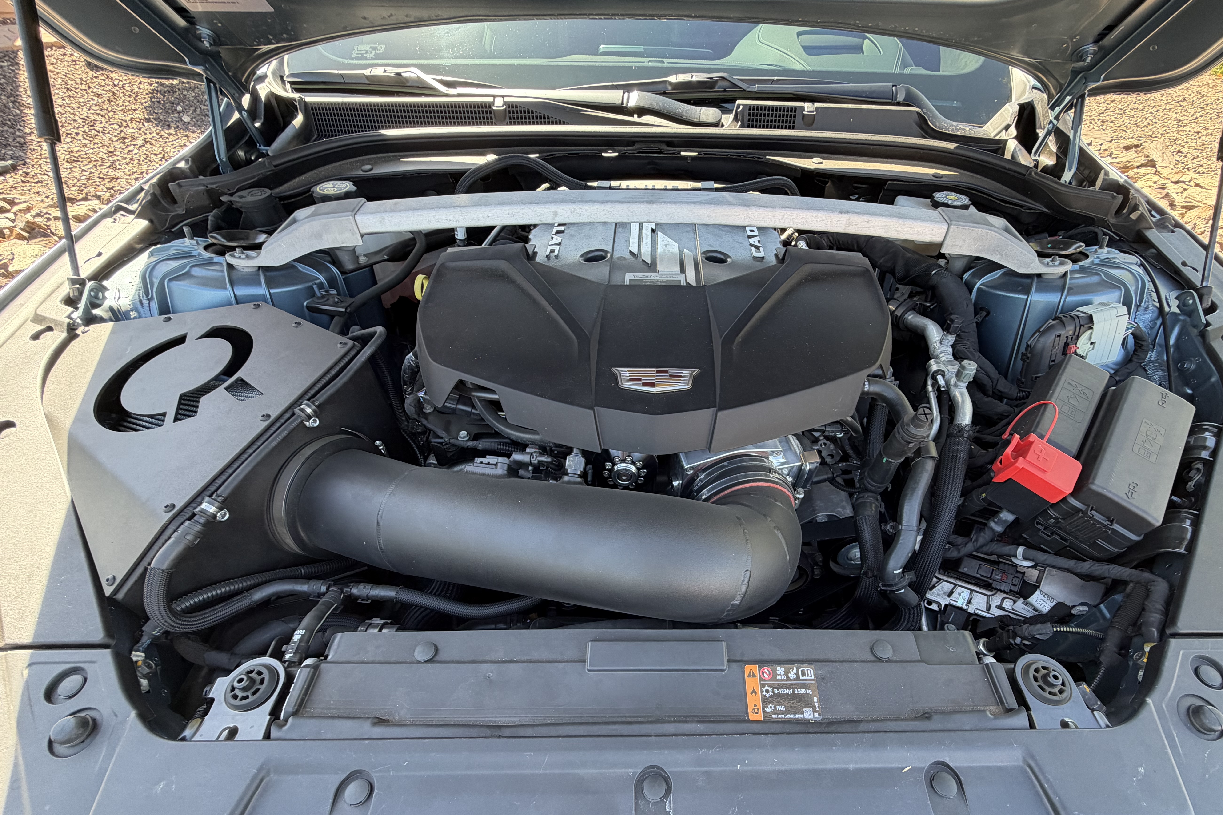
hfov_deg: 96.4
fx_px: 543
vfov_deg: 72.7
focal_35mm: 16
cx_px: 672
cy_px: 502
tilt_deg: -47.9
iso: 100
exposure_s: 1/121
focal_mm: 2.22
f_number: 2.2
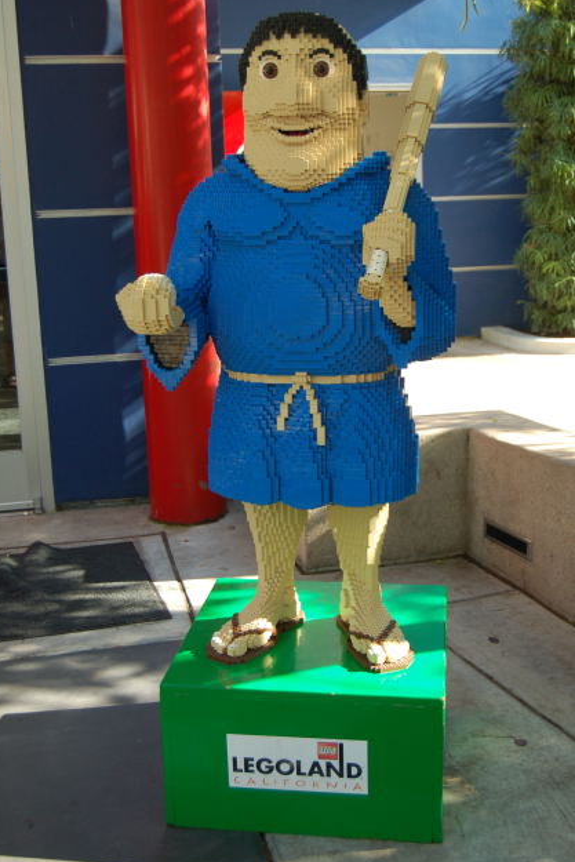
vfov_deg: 42.7
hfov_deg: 29.3
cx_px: 283
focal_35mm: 46
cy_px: 425
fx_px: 1101
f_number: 4.2
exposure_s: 1/80
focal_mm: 30
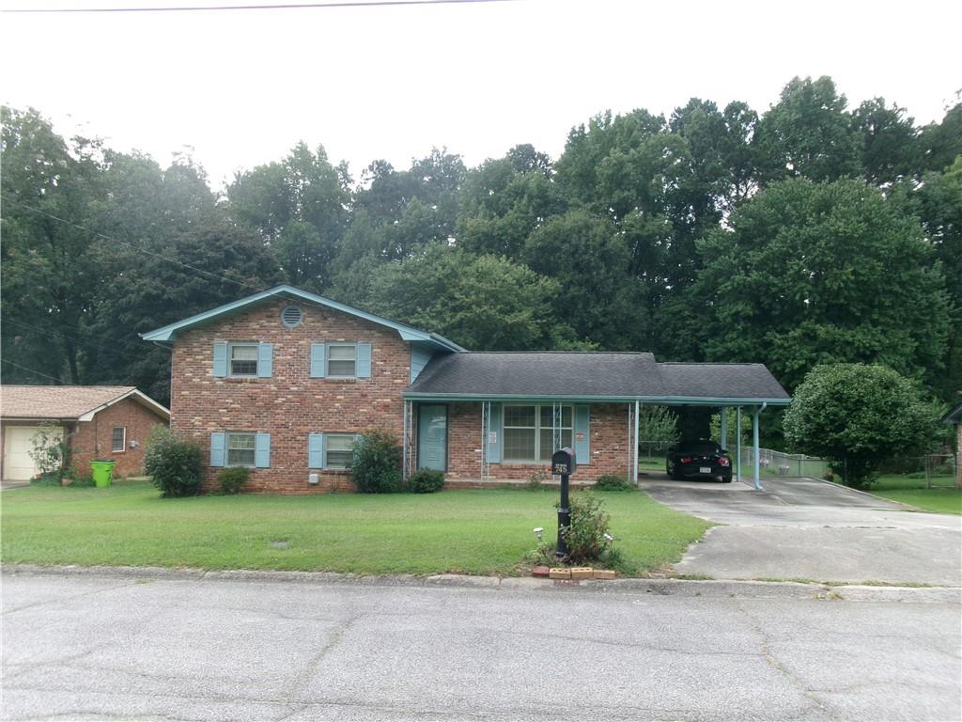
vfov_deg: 49.7
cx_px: 481
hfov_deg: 63.4
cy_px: 361
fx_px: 778
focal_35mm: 28
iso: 100
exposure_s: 1/38
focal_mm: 5.1
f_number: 10.8
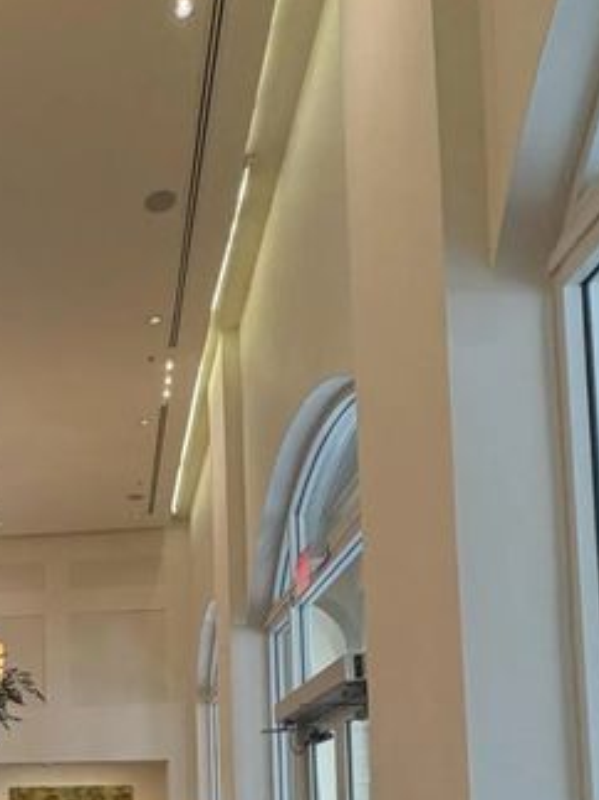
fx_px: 854
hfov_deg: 34.6
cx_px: -17
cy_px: 769
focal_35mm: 37
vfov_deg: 44.1
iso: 200
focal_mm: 2.22
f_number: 2.2
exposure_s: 1/60
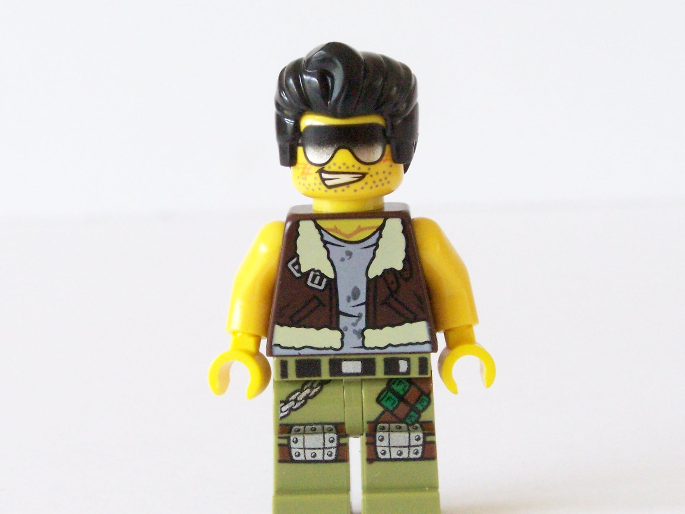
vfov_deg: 12.9
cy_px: 258
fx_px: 2276
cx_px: 358
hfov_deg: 17.1
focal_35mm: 115
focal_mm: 13.7
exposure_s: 1/8
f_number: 6.3
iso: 400
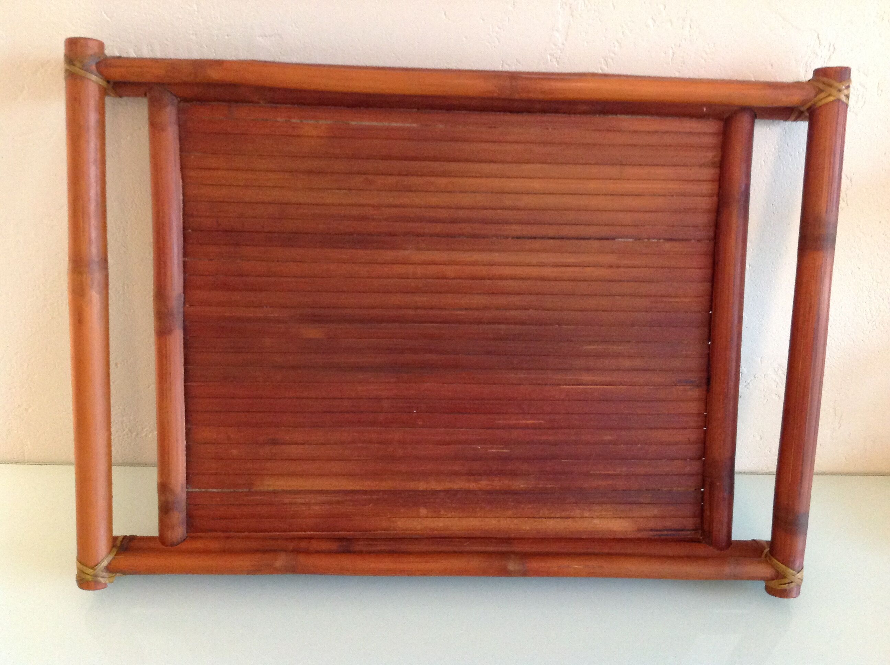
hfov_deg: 52.7
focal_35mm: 35
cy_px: 332
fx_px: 899
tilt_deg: -26.9
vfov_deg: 40.6
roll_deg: -2.2
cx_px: 445
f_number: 2.4
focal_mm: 4.28
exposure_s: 1/17
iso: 400
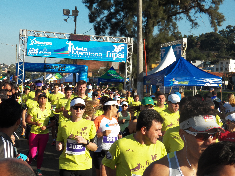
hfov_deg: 24.4
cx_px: 118
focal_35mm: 80
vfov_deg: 18.4
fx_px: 543
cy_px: 88
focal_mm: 14.4
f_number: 3.6
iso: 125
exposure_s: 1/1250
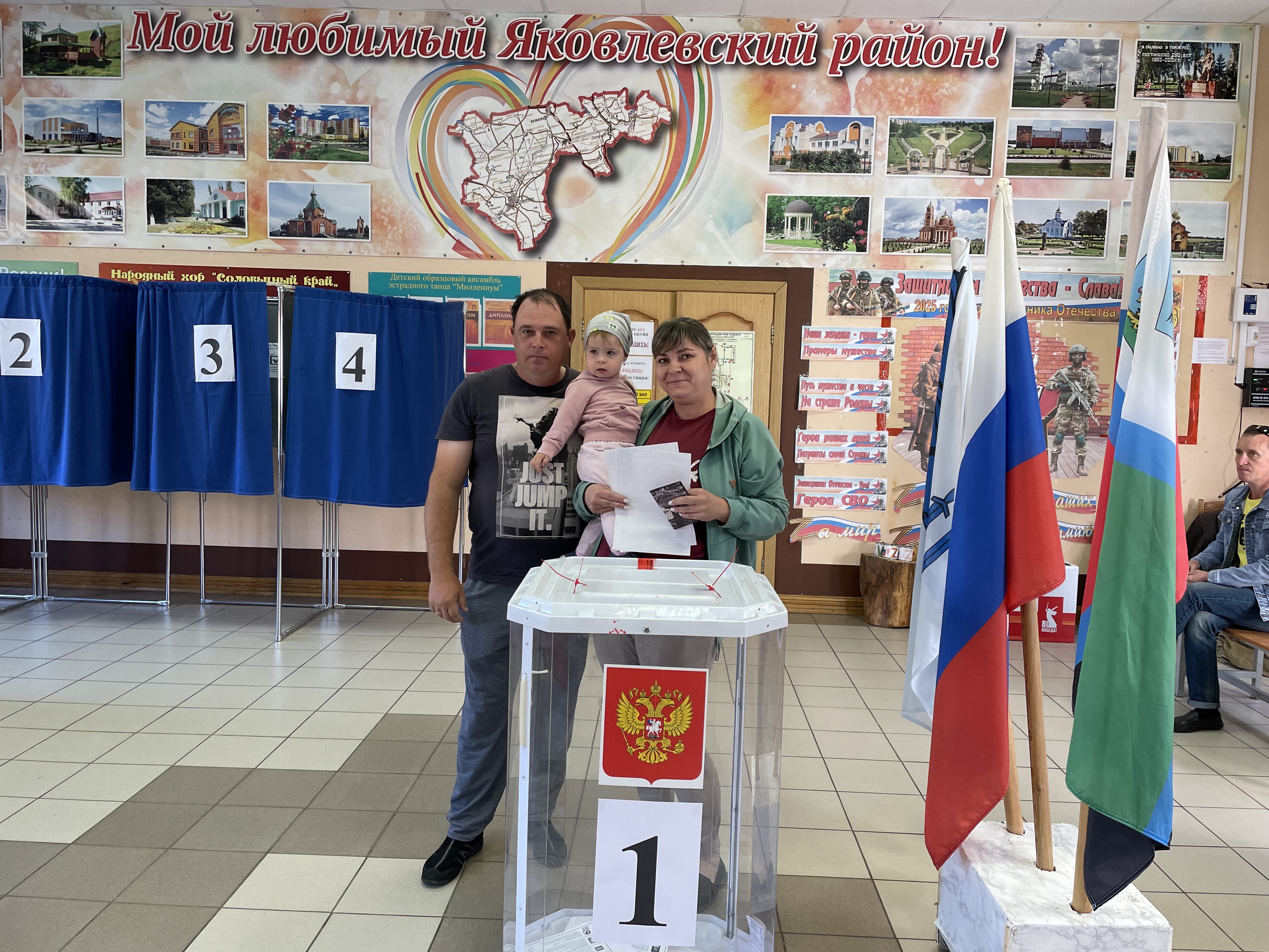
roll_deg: -1.4
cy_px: 476
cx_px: 634
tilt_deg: -4.0
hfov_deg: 67.3
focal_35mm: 26
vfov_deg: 53.1
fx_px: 953
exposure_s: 1/100
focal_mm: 4.2
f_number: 1.6
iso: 100
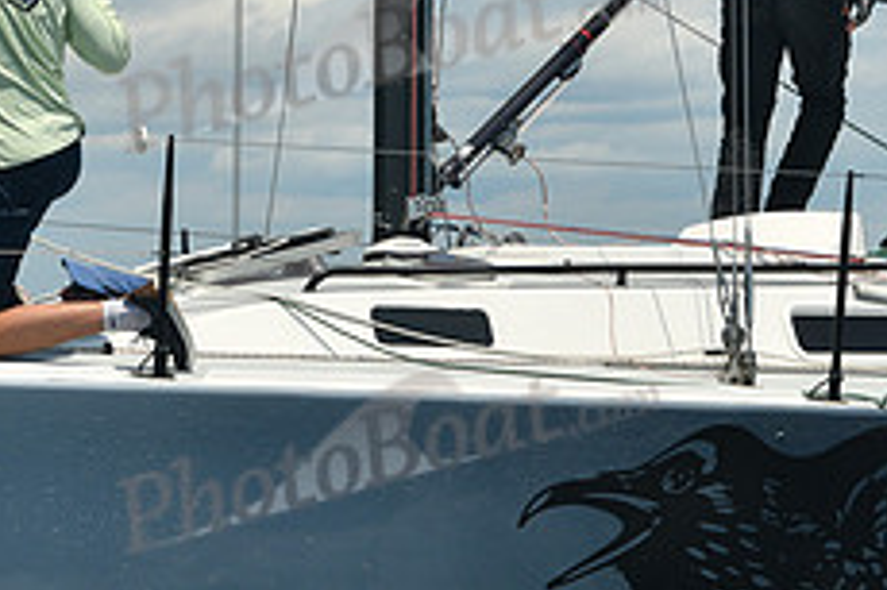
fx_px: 7460
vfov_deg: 4.5
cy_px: 199
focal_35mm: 303
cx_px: 864
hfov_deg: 6.8
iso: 320
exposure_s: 1/640
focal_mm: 120
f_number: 9
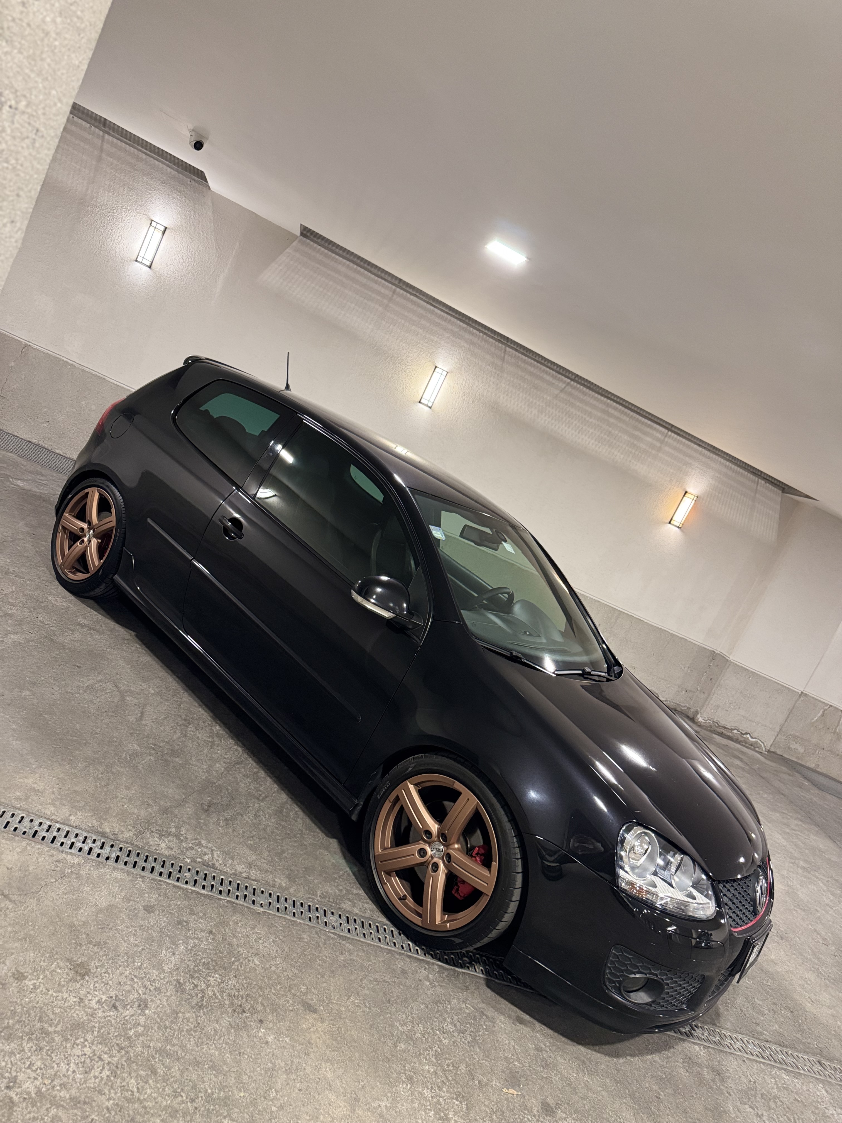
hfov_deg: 56.8
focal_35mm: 24
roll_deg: -25.0
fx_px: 778
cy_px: 562
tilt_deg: -6.2
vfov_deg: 71.6
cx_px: 421
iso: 640
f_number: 1.78
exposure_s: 1/60
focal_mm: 6.76
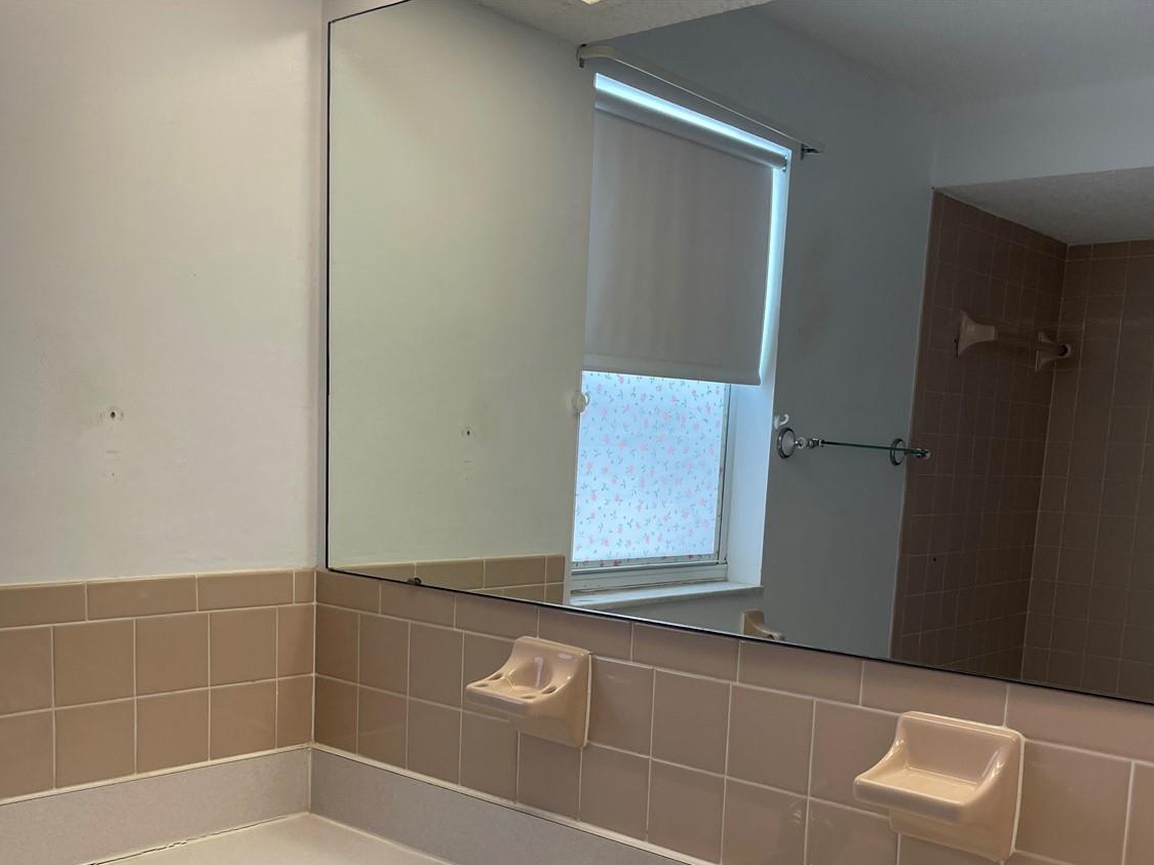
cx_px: 599
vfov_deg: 38.0
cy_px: 614
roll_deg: -2.8
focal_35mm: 37
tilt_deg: -9.2
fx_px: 1233
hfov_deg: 50.1
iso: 100
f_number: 1.6
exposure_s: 1/120
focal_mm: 4.2
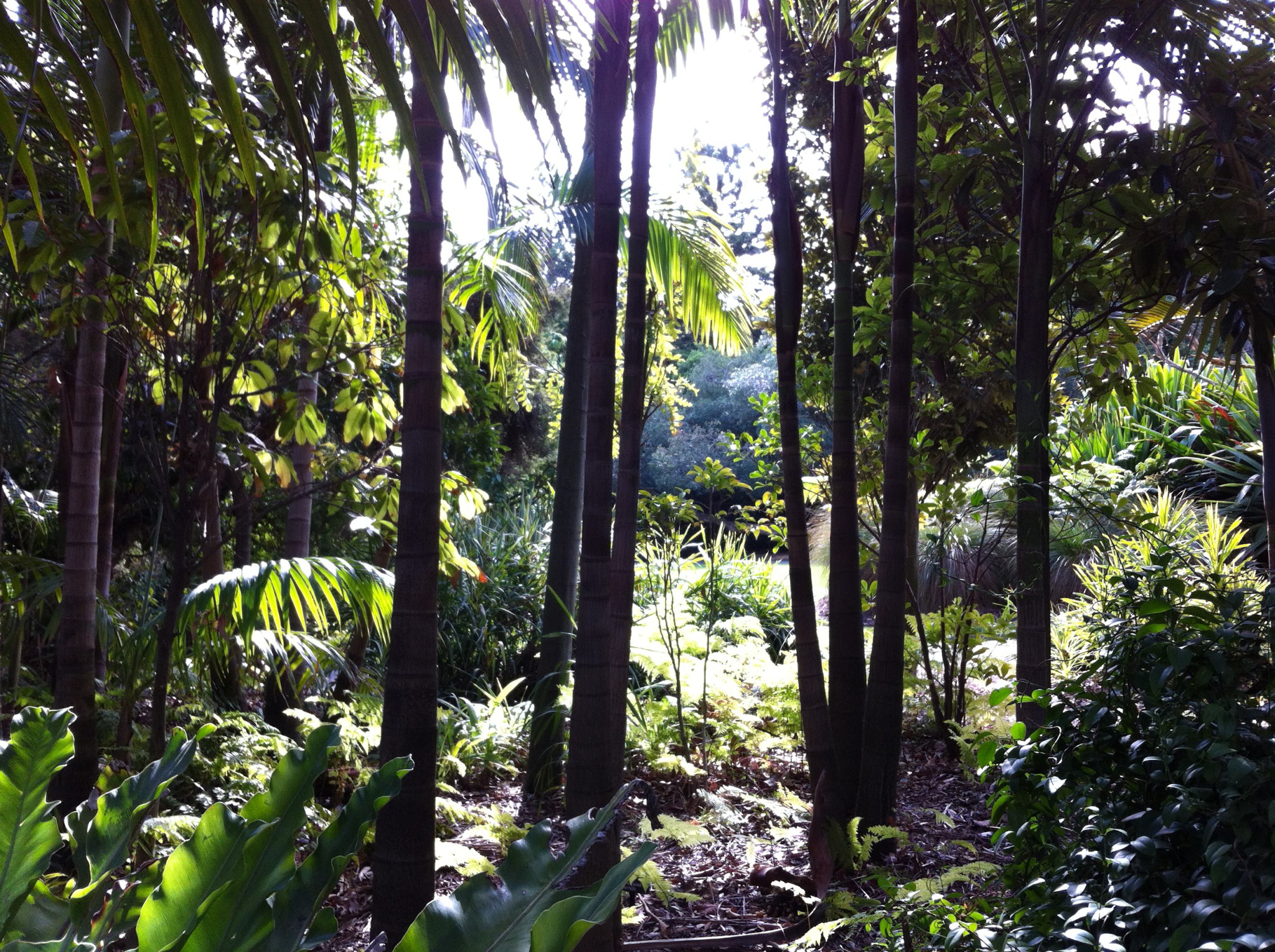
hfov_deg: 52.7
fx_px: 1287
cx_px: 638
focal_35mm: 35
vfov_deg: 40.6
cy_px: 476
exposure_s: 1/120
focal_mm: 3.85
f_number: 2.8
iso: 100
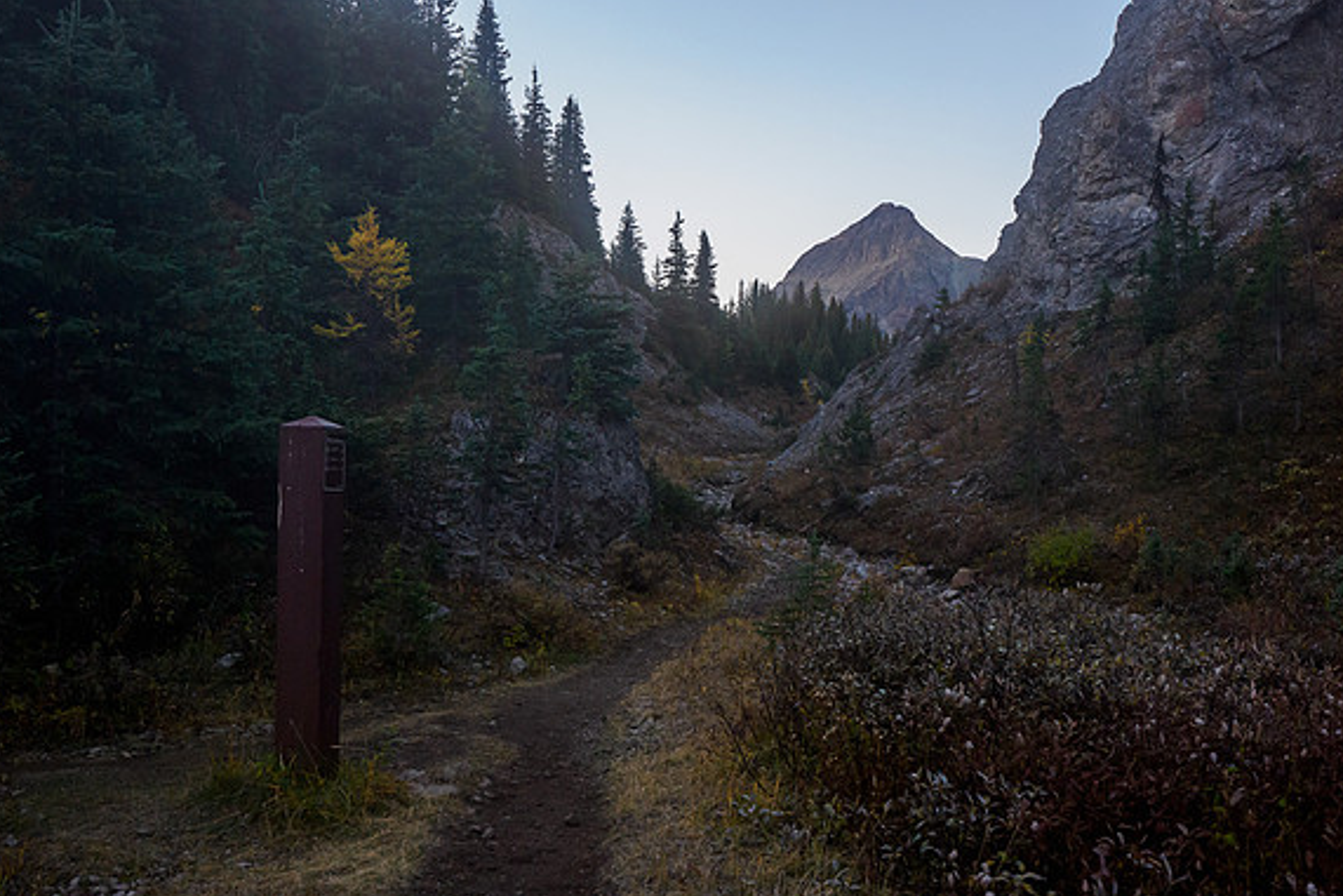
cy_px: 502
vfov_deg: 35.0
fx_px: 1418
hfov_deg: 50.7
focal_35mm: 38
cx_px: 668
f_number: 5.6
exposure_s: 1/60
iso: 1250
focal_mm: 18
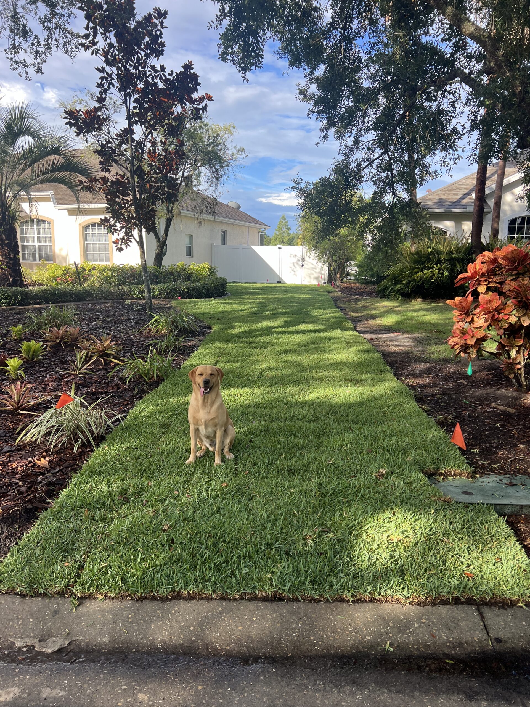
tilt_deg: -10.0
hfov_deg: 53.1
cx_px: 265
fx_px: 531
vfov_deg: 67.3
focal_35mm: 26
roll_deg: +0.1
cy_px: 354
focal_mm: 5.7
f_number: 1.5
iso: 50
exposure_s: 1/820
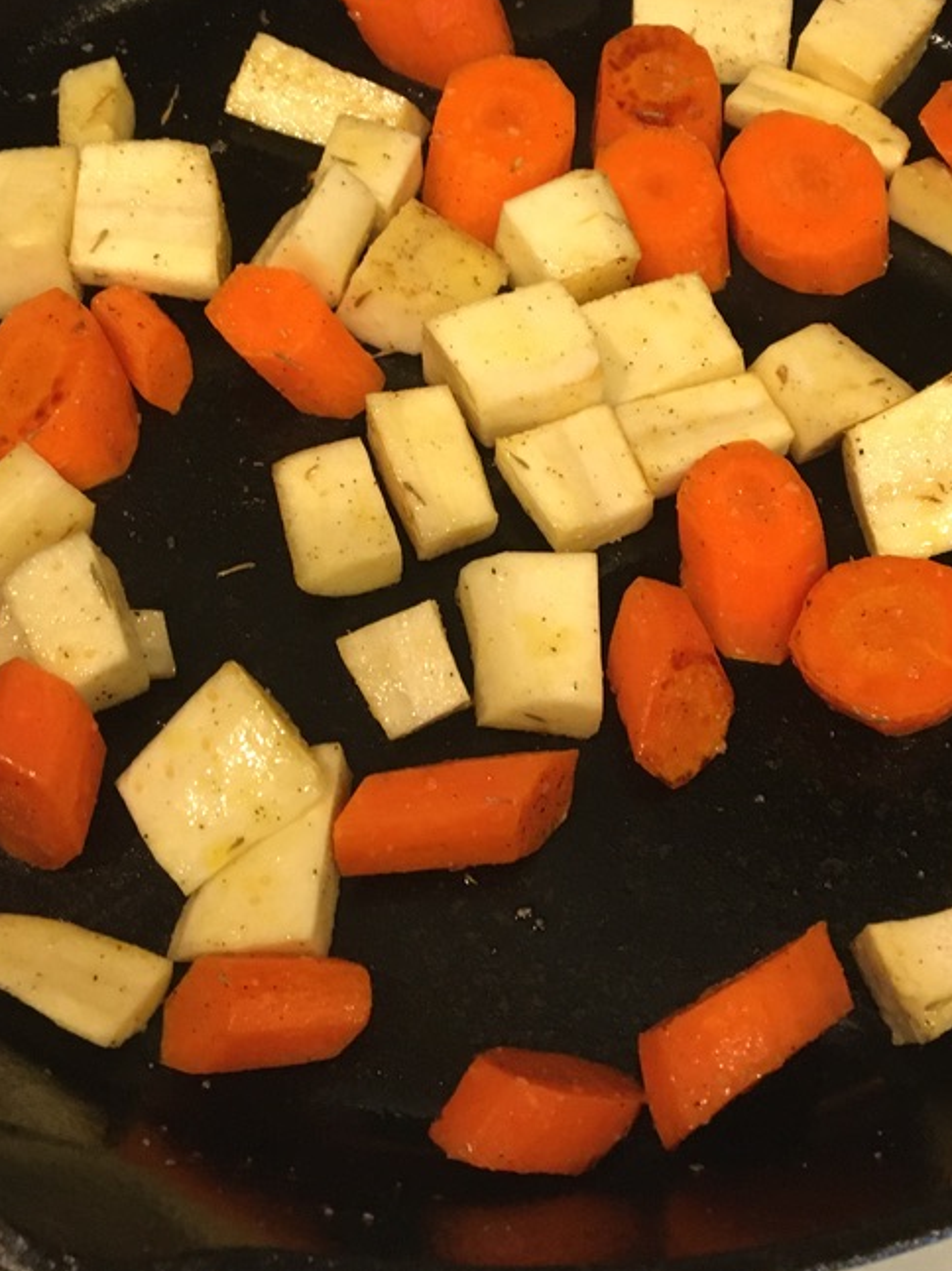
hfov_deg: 31.4
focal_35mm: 46
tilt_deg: -59.3
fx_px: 1688
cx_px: 547
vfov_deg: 41.2
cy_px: 545
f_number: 2.2
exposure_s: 1/30
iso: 200
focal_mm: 4.15
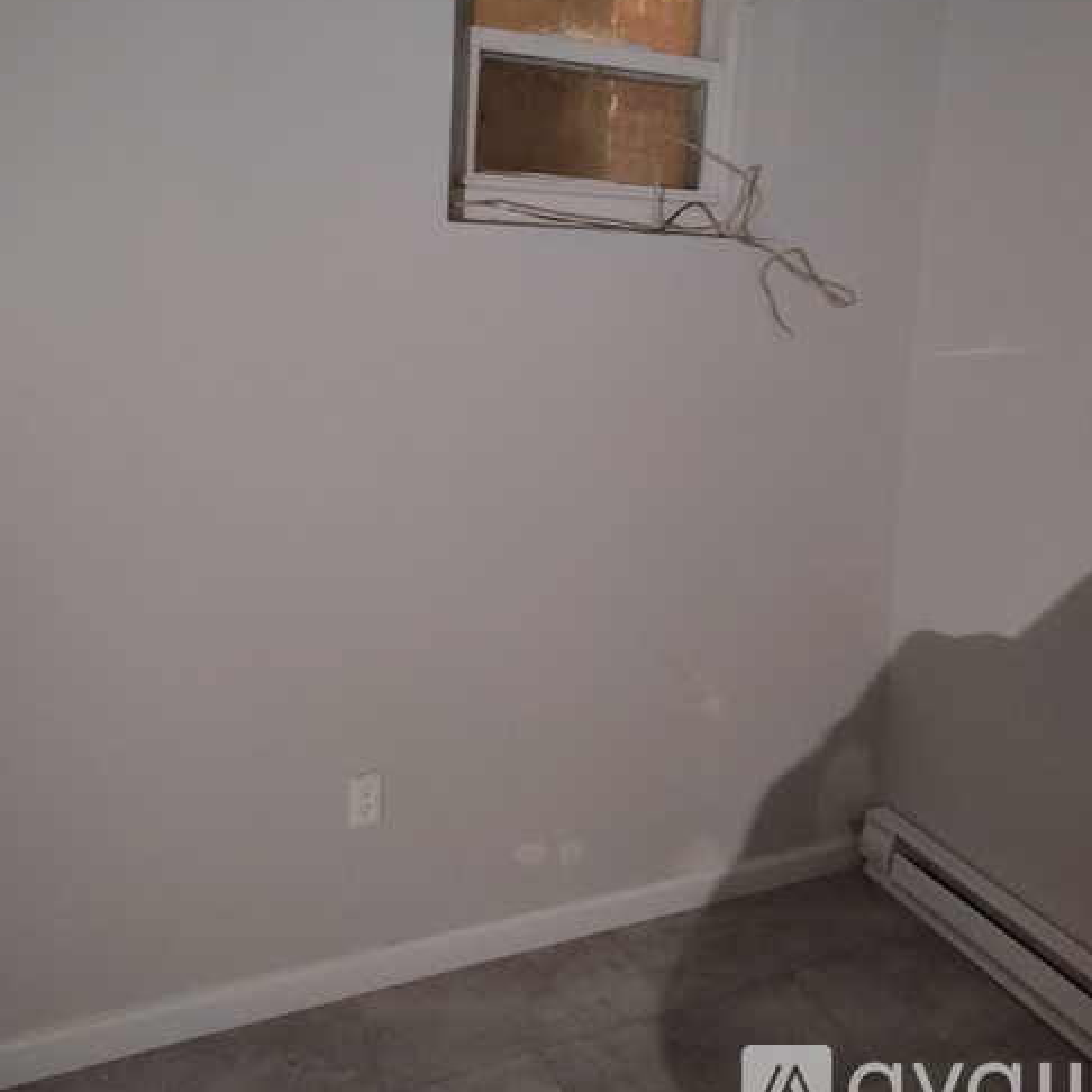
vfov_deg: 54.8
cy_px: 389
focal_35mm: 29
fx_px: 1035
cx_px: 544
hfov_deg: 55.6
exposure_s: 1/10
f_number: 1.8
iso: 11584
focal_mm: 5.56
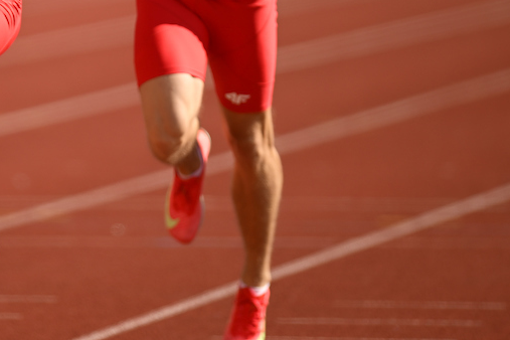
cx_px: 34
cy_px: -21
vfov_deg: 1.5
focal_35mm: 946
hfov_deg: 2.2
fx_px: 13401
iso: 100
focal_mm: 400
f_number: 2.8
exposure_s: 1/1600
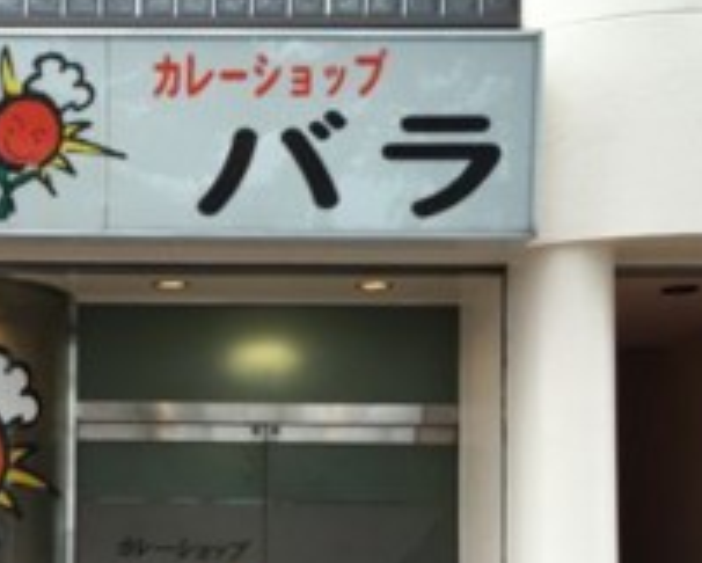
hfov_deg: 29.1
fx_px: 1310
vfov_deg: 23.4
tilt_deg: +2.3
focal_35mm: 63
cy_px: 539
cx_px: 104
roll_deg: -2.0
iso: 50
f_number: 2.2
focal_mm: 4.15
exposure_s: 1/120
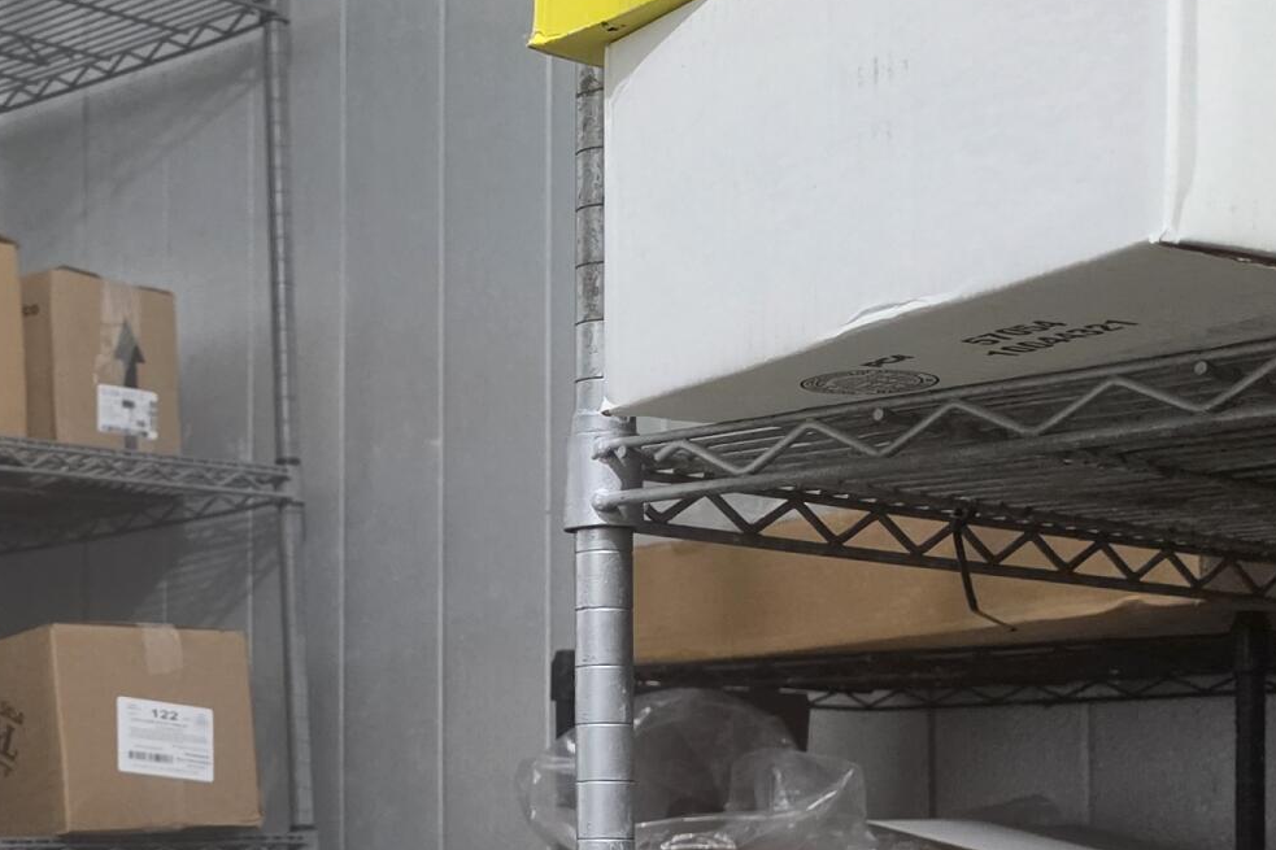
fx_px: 2587
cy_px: 755
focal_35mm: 73
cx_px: 147
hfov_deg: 26.8
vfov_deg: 18.4
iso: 1000
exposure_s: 1/120
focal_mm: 6.5
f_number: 1.4
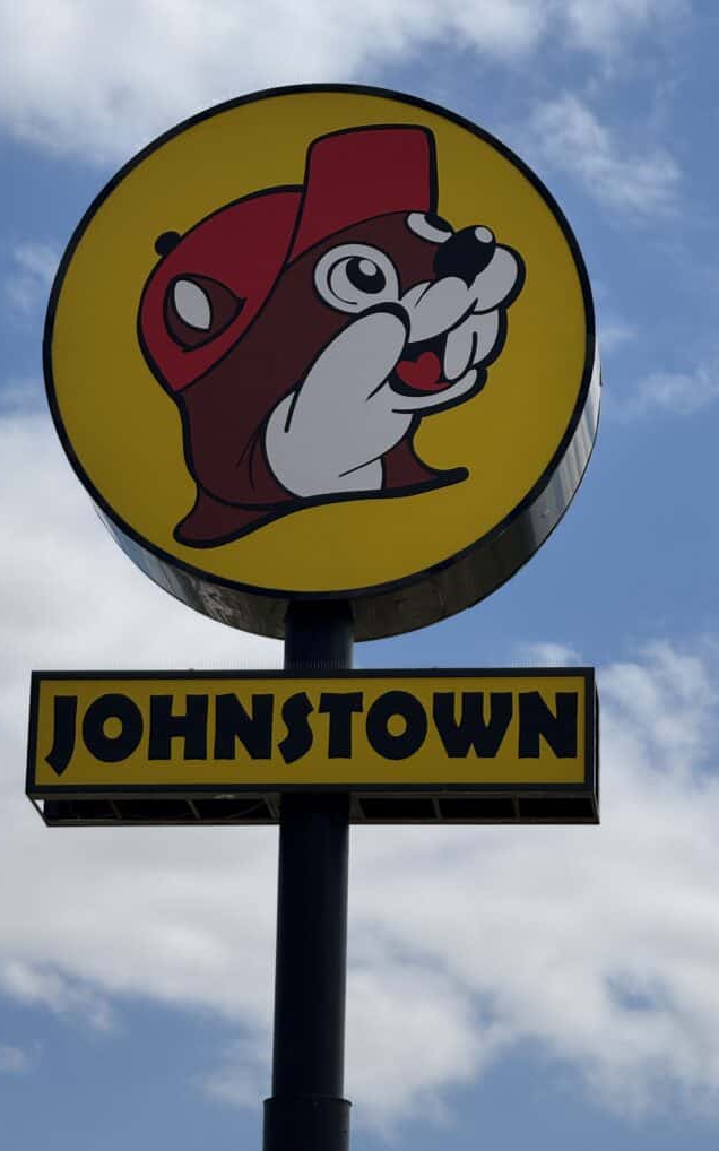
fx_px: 4014
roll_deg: -0.9
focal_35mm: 128
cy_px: 578
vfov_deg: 16.3
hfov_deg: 10.2
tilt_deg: +17.4
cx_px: 348
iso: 50
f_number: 2.8
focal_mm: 15.66
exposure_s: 1/4651
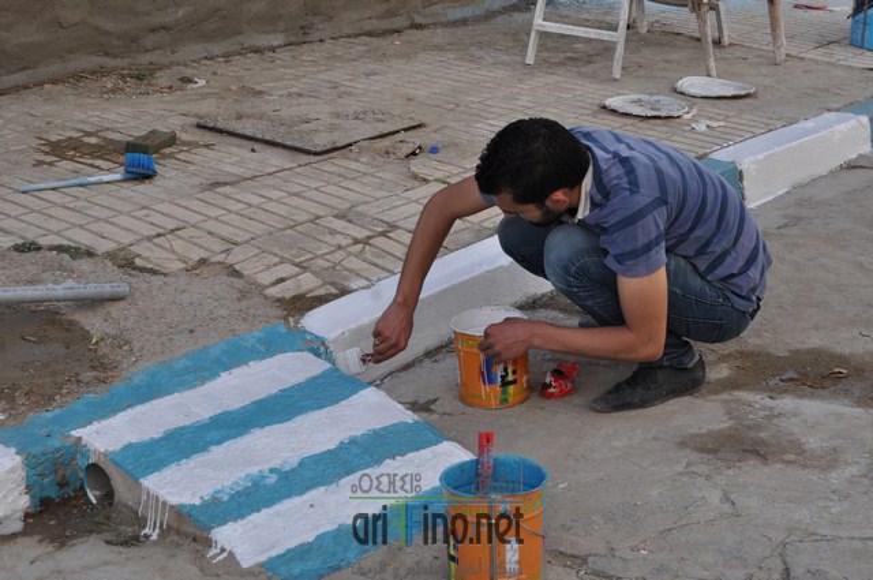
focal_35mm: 57
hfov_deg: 35.1
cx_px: 436
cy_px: 290
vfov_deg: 23.7
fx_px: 1380
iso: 200
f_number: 8
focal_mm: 38
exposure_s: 1/250
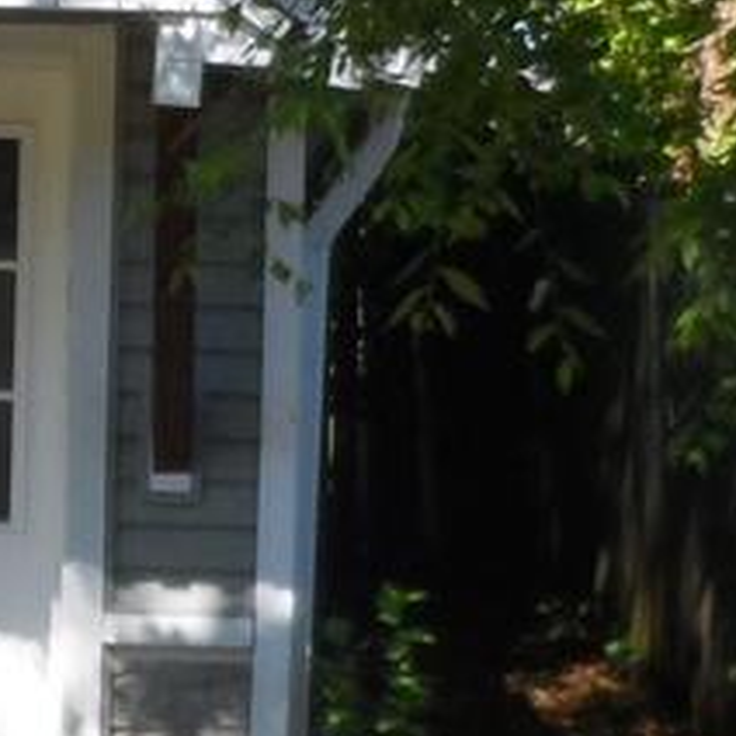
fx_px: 3464
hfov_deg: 11.9
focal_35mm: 144
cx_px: -76
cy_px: 410
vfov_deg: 12.1
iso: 80
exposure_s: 1/350
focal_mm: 4
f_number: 3.2
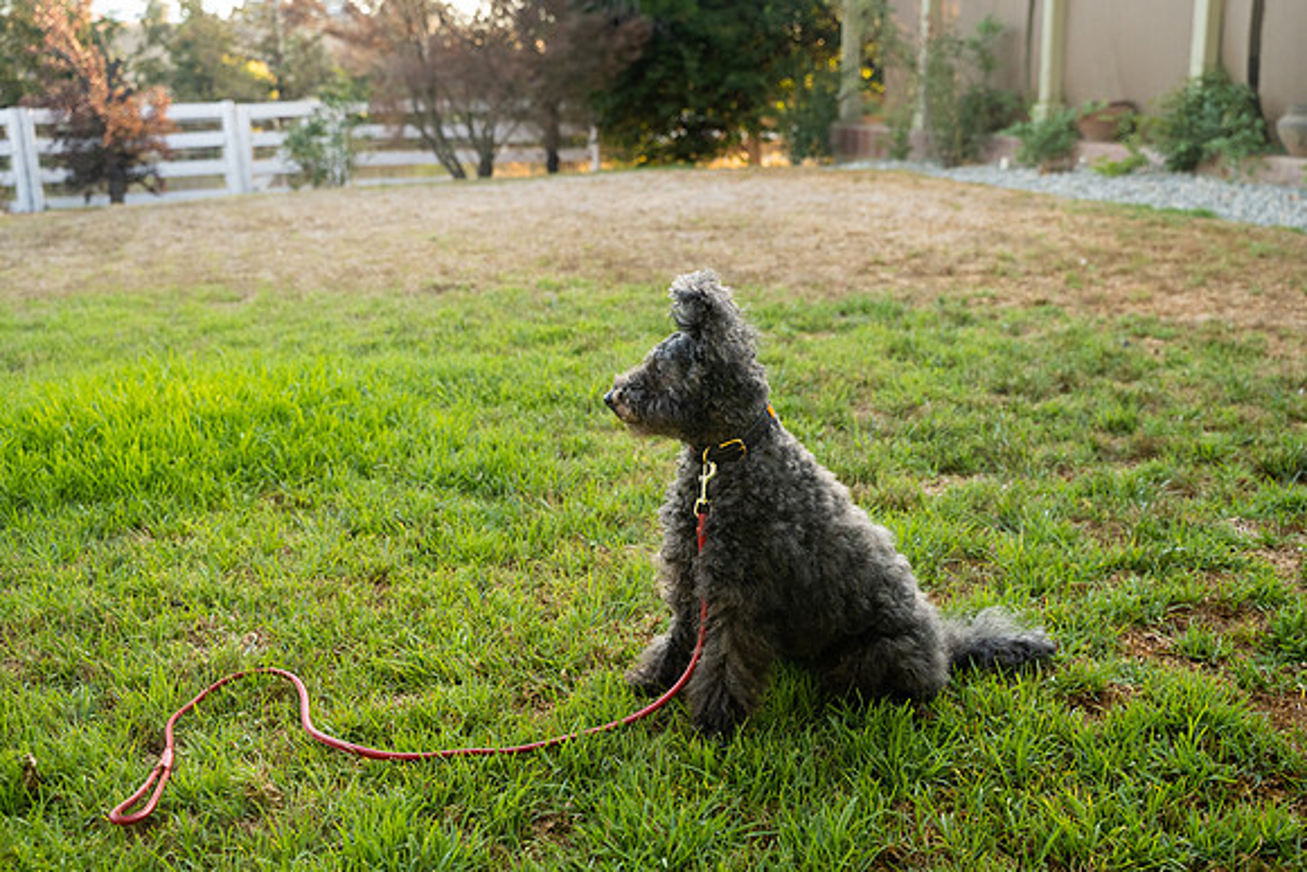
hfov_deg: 48.4
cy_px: 436
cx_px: 654
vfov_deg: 33.4
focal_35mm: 40
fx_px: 1452
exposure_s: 1/500
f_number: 4
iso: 800
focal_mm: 40
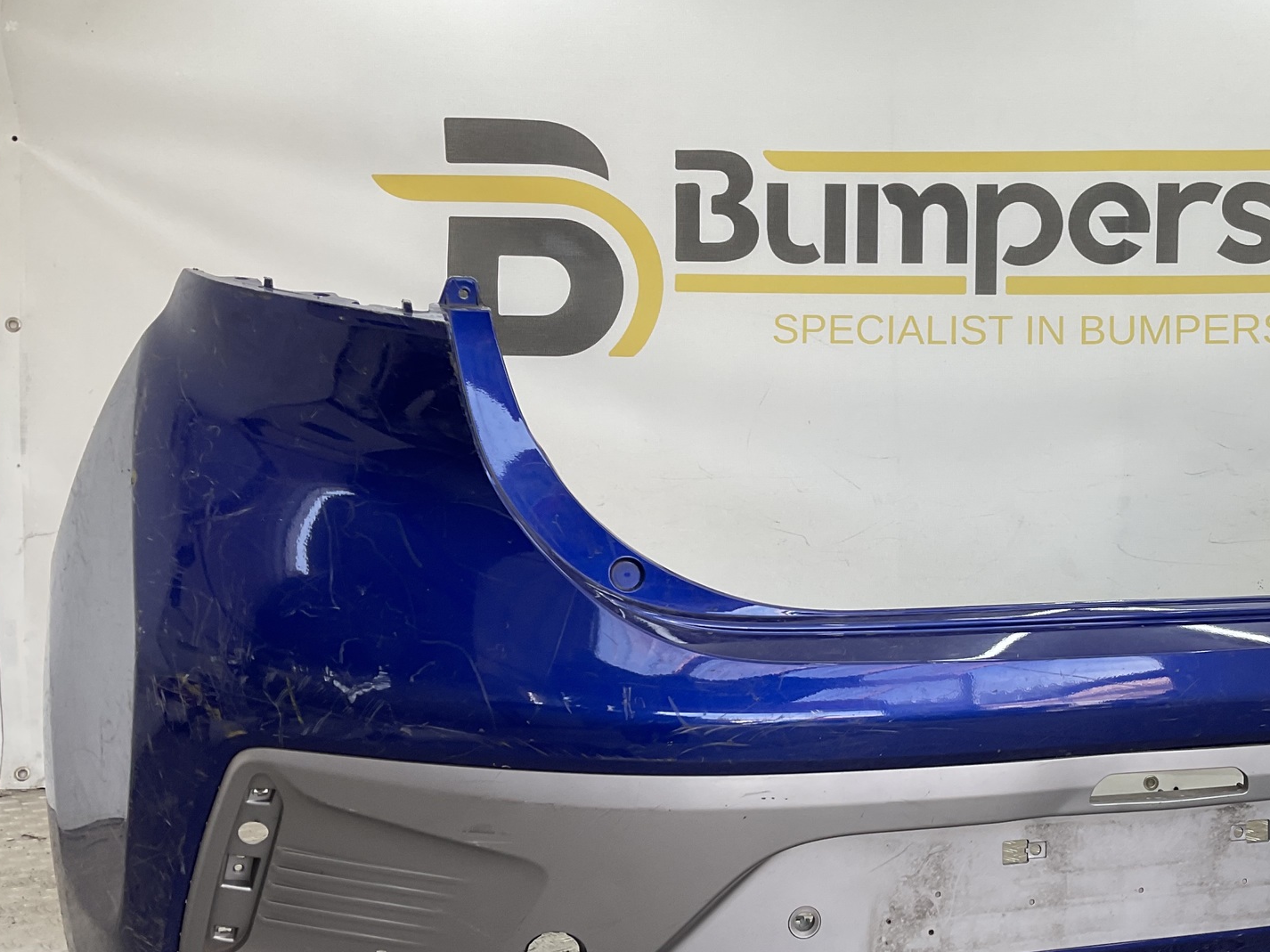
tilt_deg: -5.5
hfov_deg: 44.8
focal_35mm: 41
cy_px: 599
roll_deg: -1.1
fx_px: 1504
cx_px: 888
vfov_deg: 34.9
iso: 16
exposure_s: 1/120
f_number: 1.8
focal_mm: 3
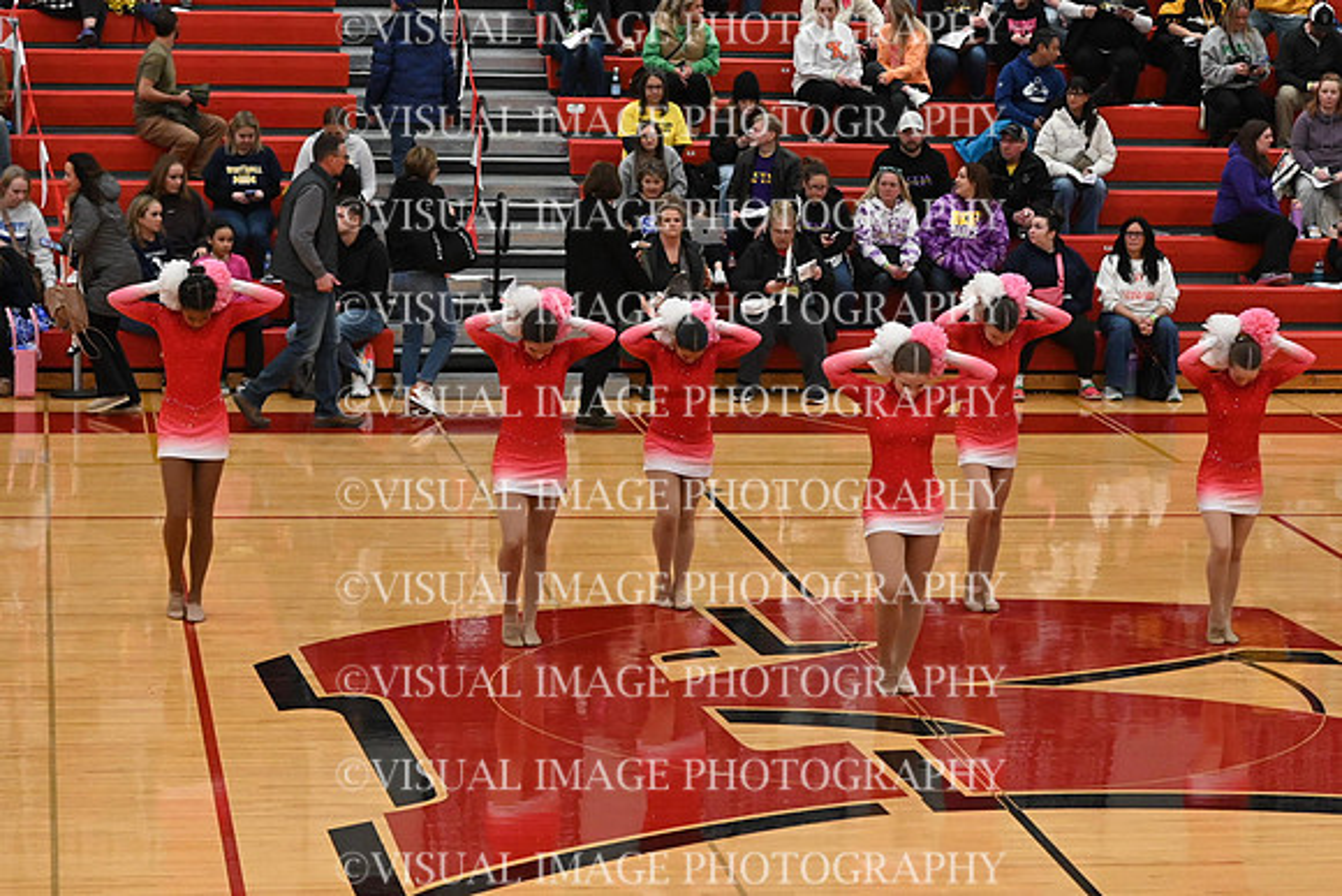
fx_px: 3915
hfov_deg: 19.5
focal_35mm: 105
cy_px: 448
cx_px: 671
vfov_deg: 13.0
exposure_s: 1/400
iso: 6400
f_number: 4
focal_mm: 70
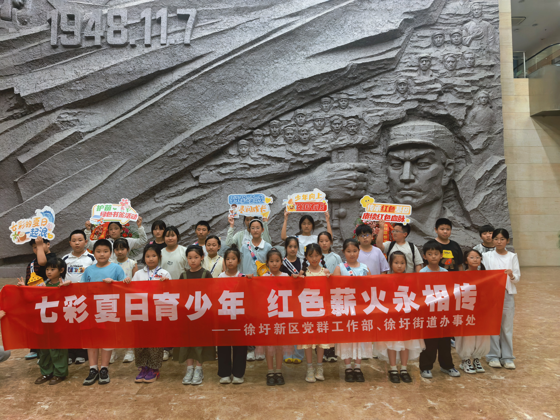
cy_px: 210
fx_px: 388
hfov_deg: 71.6
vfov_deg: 56.8
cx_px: 280
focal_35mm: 24
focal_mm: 6.98
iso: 320
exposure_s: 1/50
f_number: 1.4
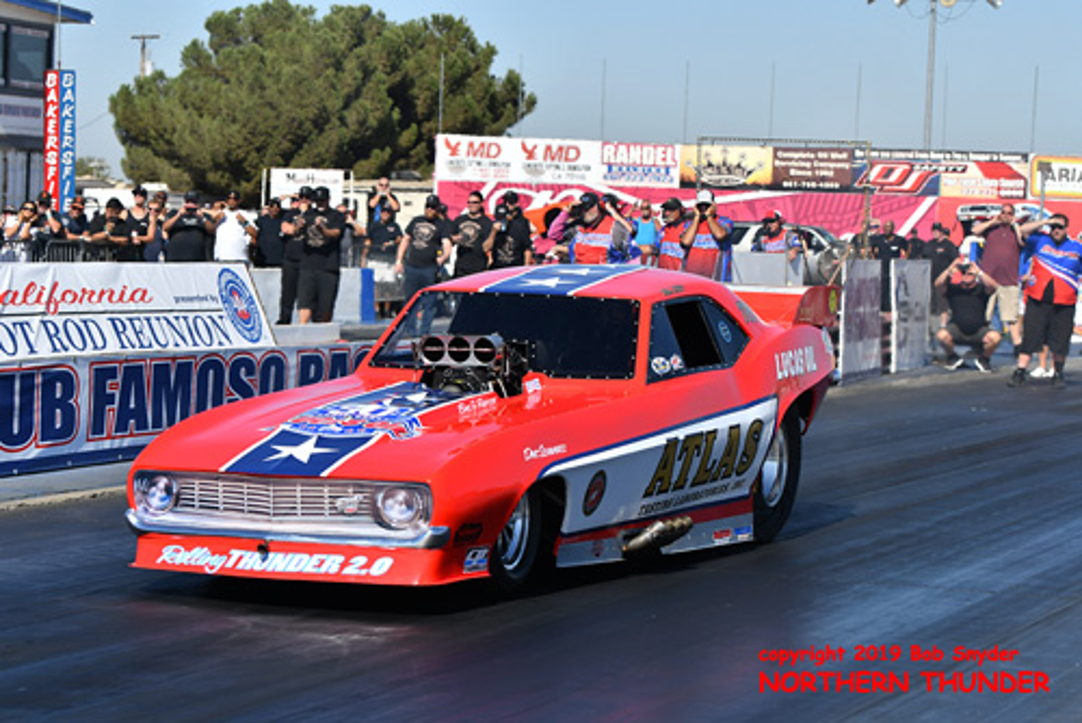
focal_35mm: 105
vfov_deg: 13.1
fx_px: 3158
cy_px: 362
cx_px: 541
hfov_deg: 19.4
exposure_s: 1/1250
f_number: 5.6
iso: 160
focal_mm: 70
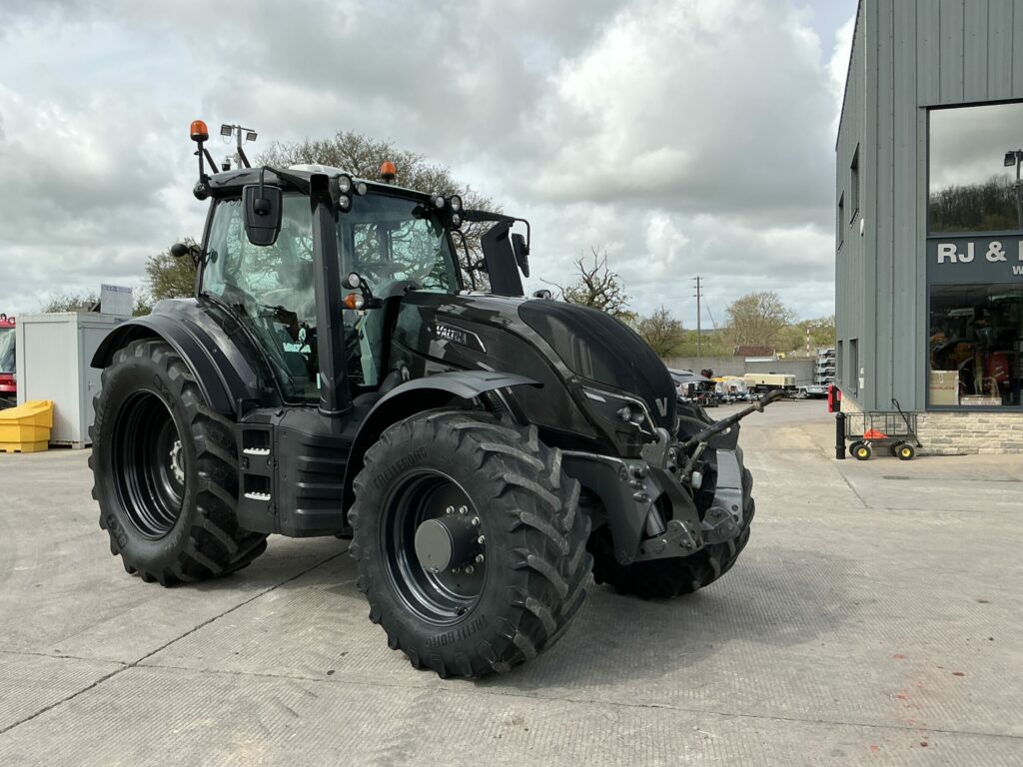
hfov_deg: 63.4
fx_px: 827
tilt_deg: -0.7
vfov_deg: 49.7
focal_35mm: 28
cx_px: 512
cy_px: 384
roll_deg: +0.5
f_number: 1.8
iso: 25
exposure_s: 1/1912
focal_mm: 3
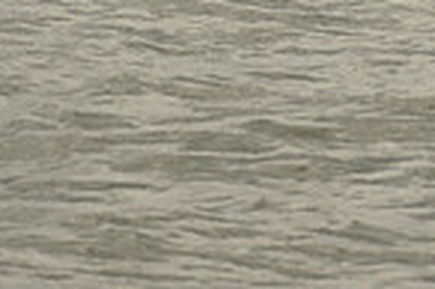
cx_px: -88
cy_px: -554
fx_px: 4900
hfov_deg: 5.1
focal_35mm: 406
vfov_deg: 3.3
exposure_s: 1/1250
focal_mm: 102
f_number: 9
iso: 320
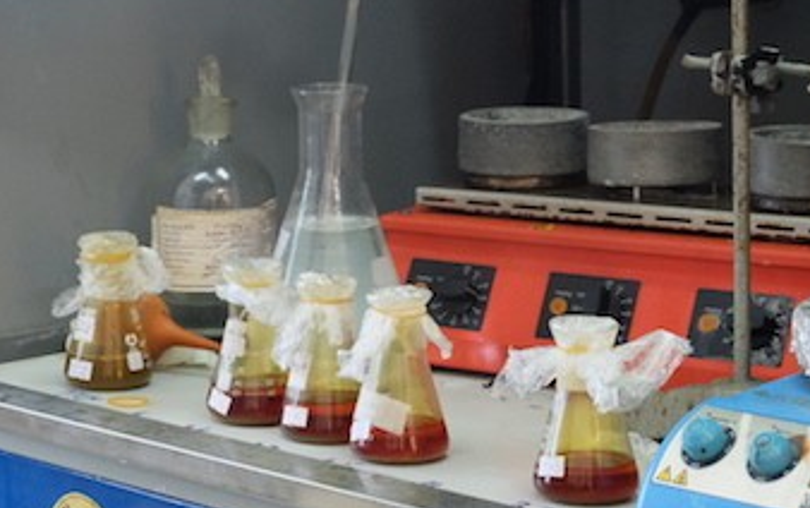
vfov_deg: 9.9
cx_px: 201
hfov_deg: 15.9
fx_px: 2895
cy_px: -72
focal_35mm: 131
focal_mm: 38.7
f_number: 5.3
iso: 2500
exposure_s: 1/60
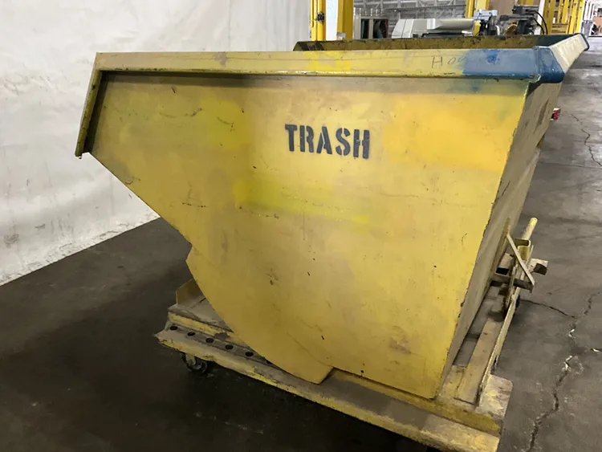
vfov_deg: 48.3
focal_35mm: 29
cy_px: 226
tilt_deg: -22.7
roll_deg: +2.3
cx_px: 301
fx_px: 504
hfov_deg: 61.6
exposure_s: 1/60
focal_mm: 3
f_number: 1.8
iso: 250
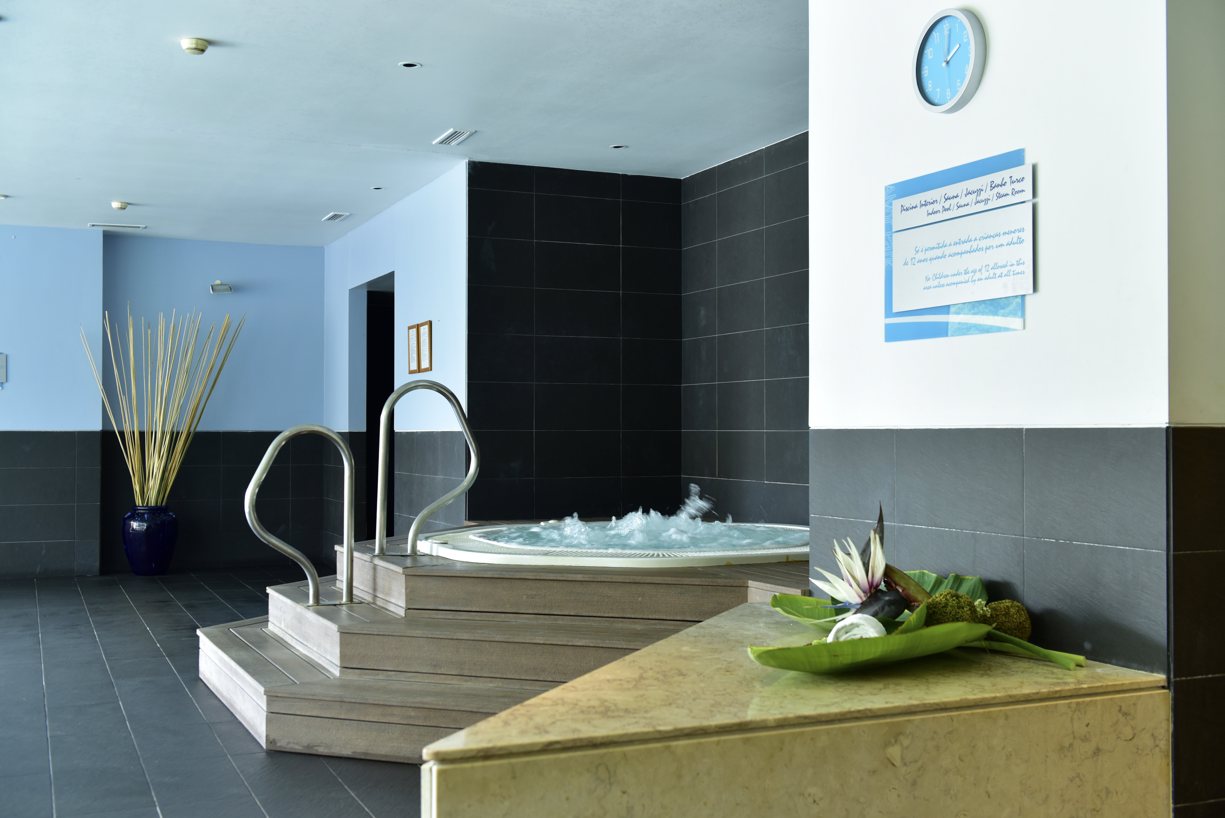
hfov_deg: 50.7
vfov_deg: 35.1
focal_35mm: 38
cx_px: 612
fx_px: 1293
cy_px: 409
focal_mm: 38
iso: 500
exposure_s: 1/20
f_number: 4.5
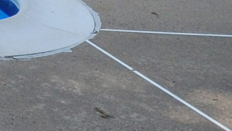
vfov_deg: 6.6
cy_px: -340
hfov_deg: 8.9
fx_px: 972
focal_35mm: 158
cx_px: -602
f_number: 9
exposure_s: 1/500
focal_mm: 14
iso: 320
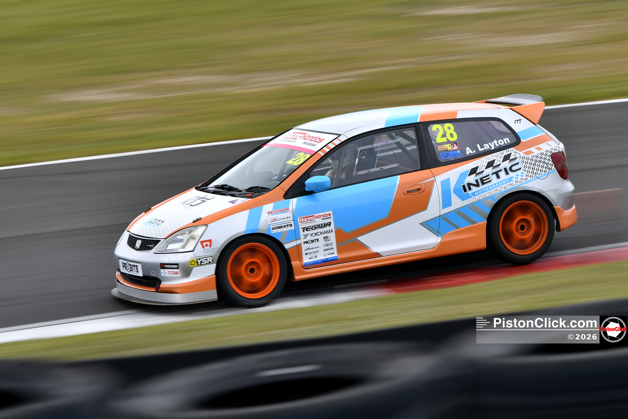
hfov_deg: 10.5
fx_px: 3401
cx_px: 314
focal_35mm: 195
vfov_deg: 7.0
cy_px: 210
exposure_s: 1/60
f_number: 6.3
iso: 110
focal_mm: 130
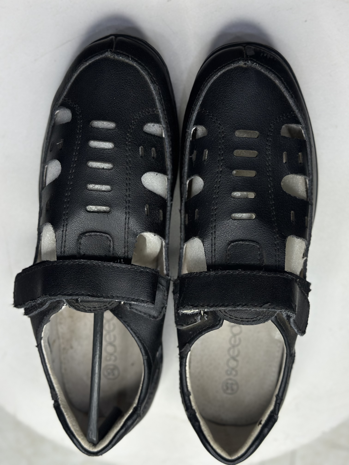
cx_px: 174
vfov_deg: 39.7
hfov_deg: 30.3
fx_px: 645
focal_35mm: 48
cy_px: 232
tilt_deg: -76.5
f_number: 1.78
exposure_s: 1/373
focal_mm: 6.86
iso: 80
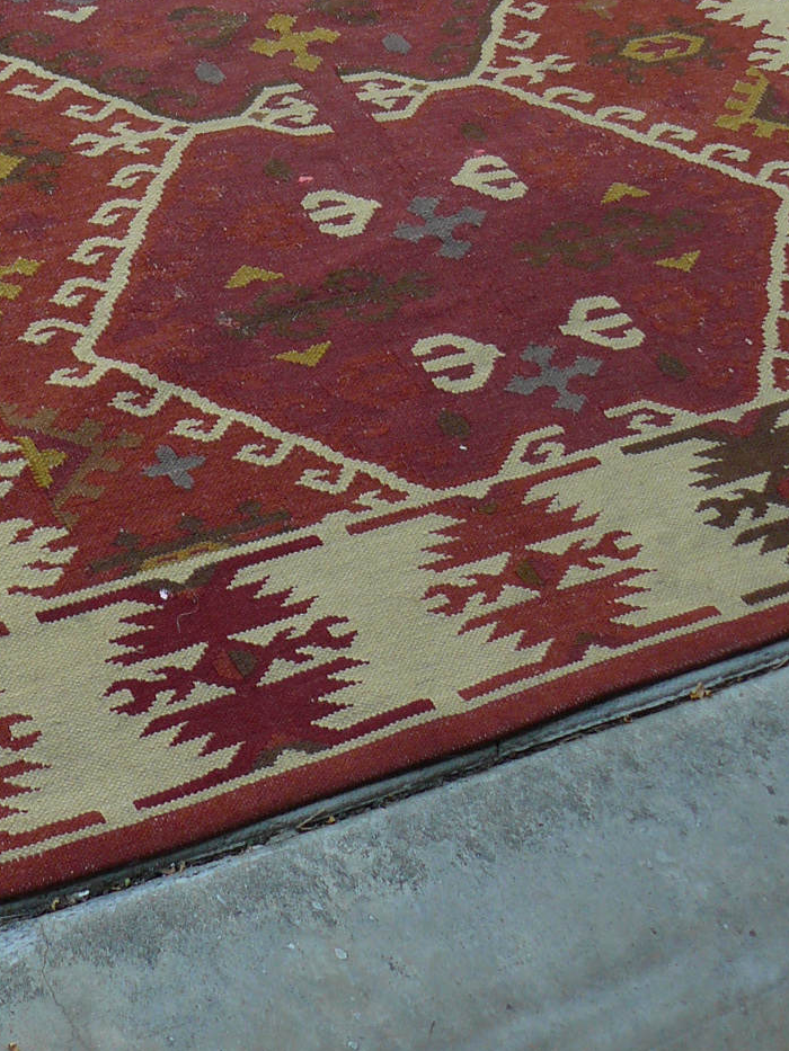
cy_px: -61
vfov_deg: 23.4
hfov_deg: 18.4
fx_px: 2400
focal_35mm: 79
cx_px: 127
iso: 100
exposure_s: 1/100
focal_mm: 6
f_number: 3.2
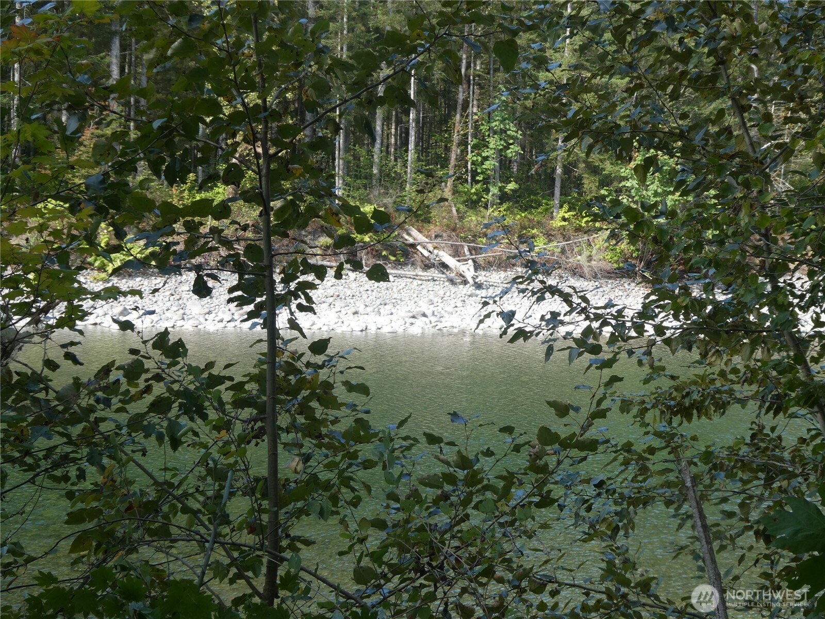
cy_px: 310
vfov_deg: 21.0
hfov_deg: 27.8
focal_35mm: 70
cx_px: 412
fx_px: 1668
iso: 80
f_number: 4.5
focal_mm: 12.5
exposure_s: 1/125
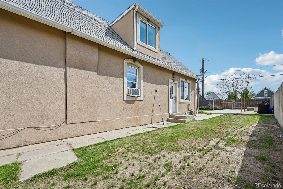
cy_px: 94
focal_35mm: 14
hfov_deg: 104.3
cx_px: 142
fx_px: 110
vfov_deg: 81.2
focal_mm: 14
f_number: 11
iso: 64
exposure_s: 1/100
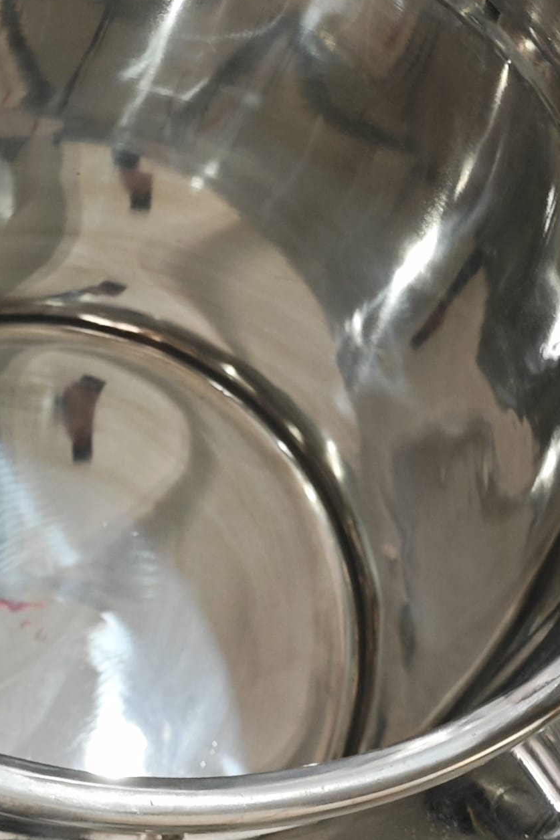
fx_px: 1820
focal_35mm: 78
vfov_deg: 25.7
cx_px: 287
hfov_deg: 17.5
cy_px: 215
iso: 500
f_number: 1.8
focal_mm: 5.43
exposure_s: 1/60
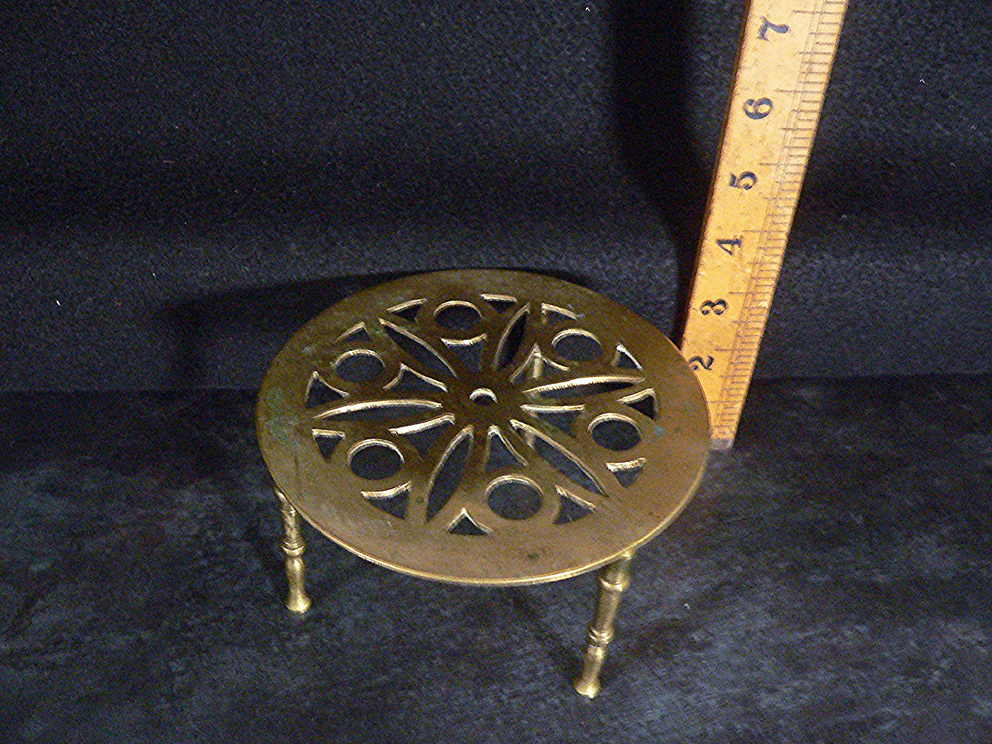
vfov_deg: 39.7
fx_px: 1032
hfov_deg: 51.4
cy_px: 372
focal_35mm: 36
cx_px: 496
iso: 400
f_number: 2.8
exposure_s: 1/4
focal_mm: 6
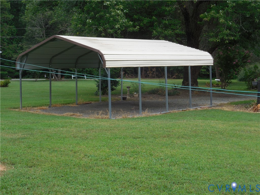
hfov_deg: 32.7
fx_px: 443
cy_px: 98
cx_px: 130
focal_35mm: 59
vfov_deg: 24.8
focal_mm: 10.5
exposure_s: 1/100
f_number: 5.1
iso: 125
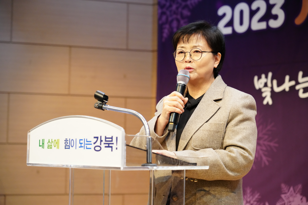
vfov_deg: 18.2
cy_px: 102
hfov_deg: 27.0
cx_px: 154
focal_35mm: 75
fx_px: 642
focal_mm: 75
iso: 5000
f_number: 4
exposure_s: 1/160
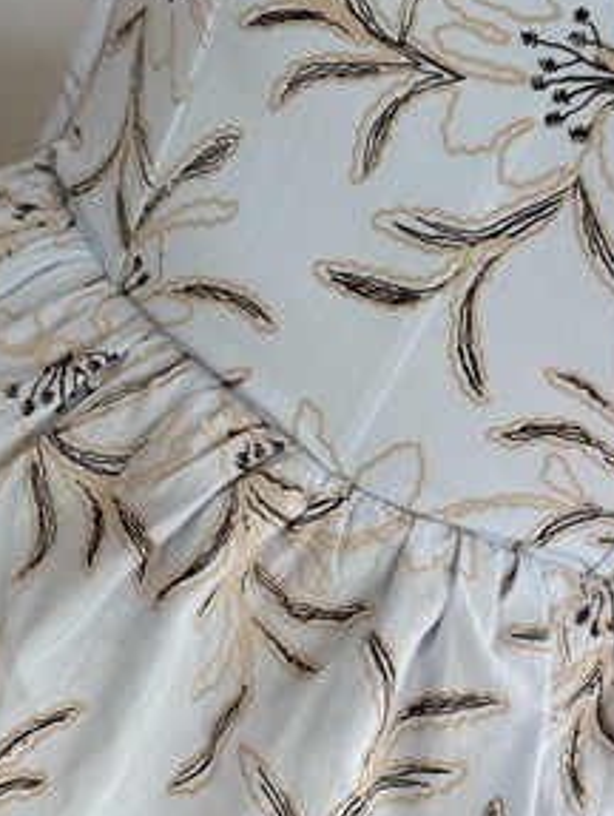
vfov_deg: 22.0
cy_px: 419
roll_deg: -24.0
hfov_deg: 16.5
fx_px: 2100
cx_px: 489
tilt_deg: -40.6
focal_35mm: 89
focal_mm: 6.76
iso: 50
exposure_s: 1/177
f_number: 1.78
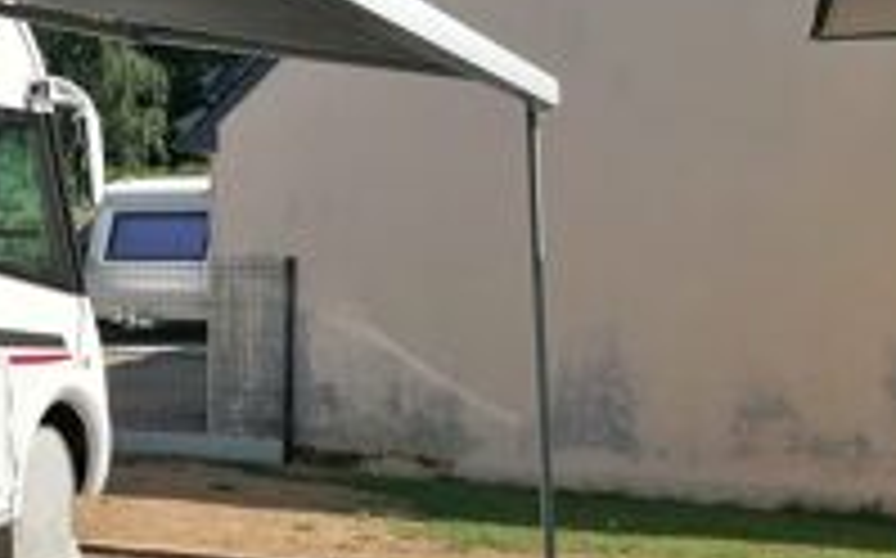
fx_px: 1683
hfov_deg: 27.1
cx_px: -117
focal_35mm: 69
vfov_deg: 18.8
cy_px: 315
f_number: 1.8
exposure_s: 1/1379
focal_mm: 4.75
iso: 50
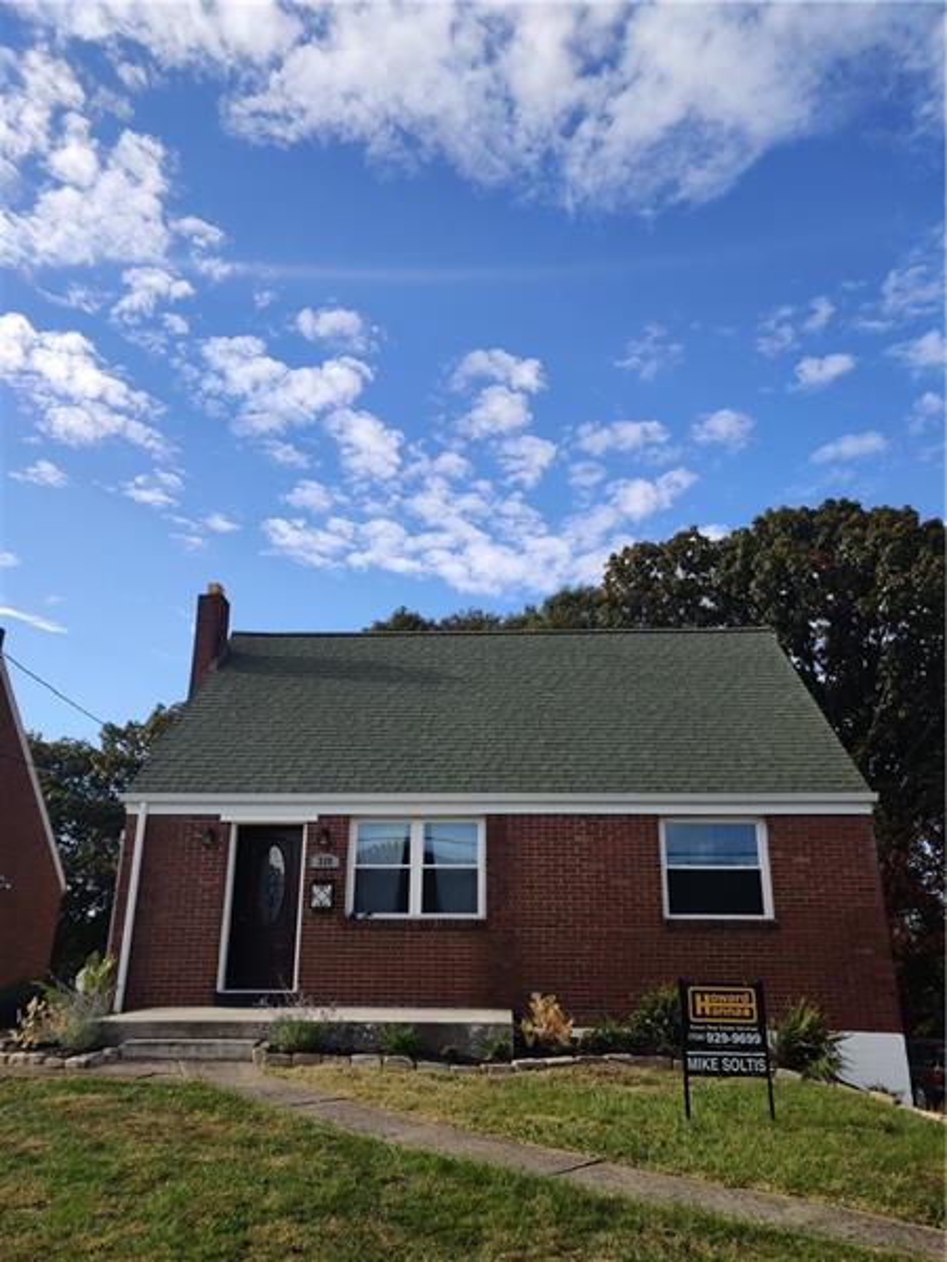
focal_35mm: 27
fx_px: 985
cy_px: 631
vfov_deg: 65.3
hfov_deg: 51.4
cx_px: 474
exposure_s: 1/1163
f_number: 1.65
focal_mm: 4.75
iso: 125
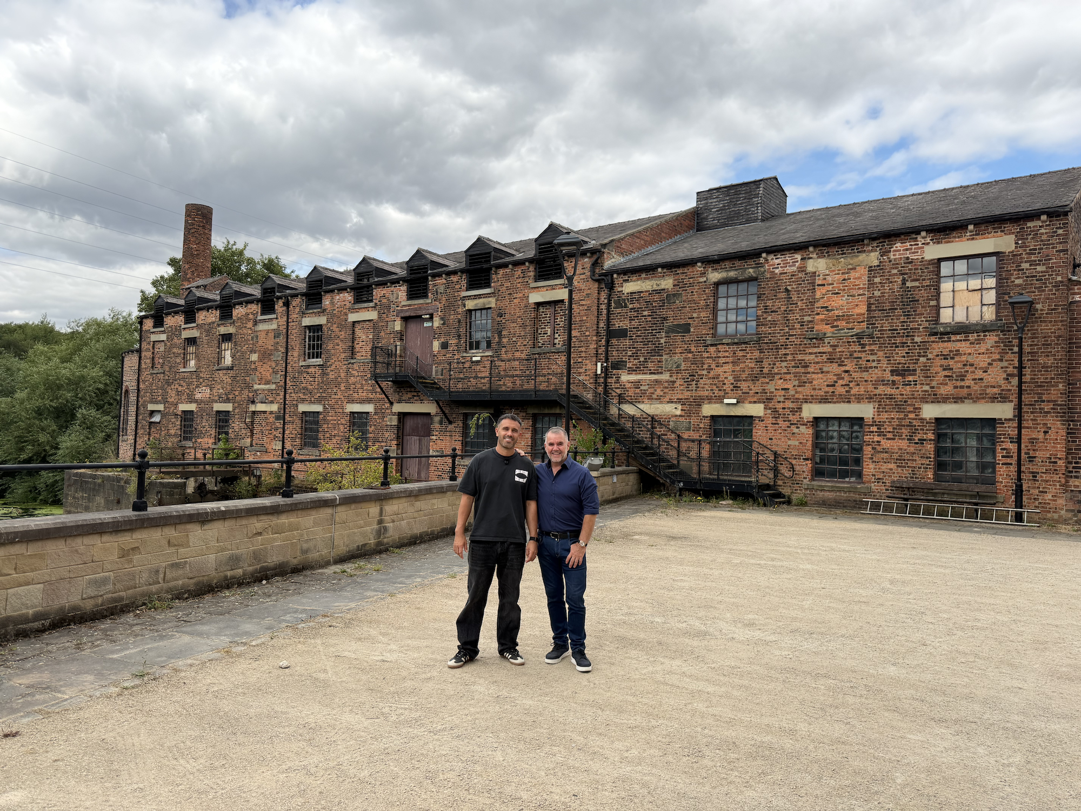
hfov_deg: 71.6
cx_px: 540
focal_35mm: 24
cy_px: 406
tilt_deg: +2.2
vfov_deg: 56.8
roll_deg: -2.0
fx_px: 749
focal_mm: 6.76
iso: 100
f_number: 1.78
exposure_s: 1/2110
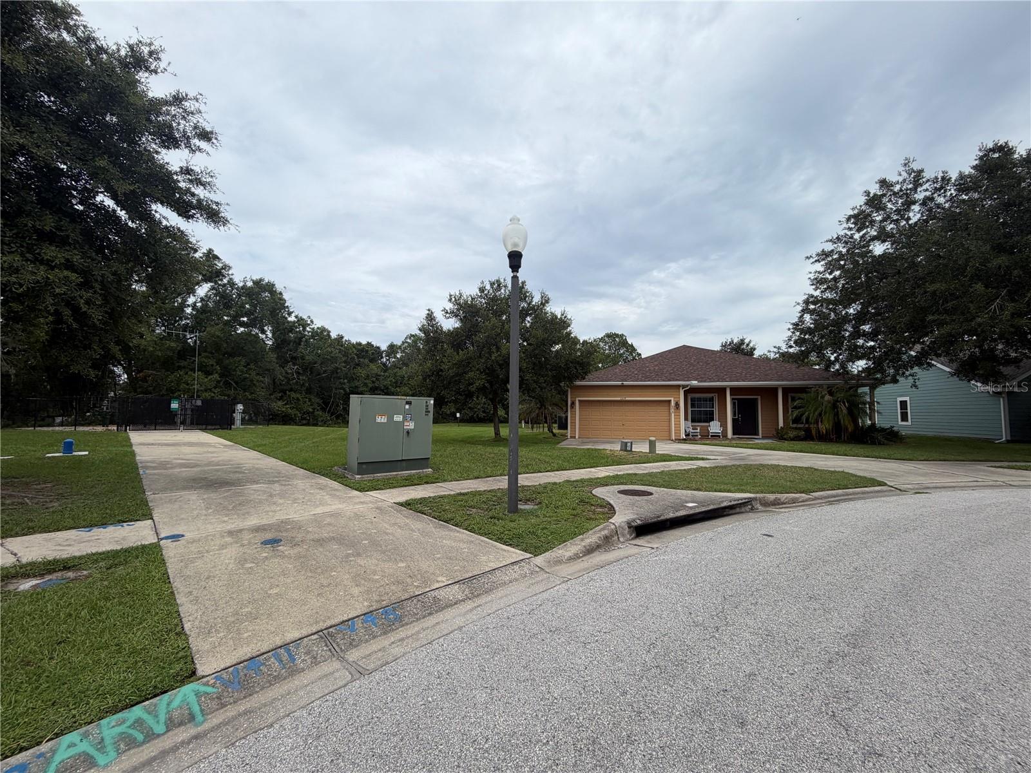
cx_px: 516
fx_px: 417
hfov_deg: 102.1
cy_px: 386
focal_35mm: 14
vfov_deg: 85.7
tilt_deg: +3.9
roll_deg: -0.4
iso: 20
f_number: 2.2
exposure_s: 1/1125
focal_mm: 2.22
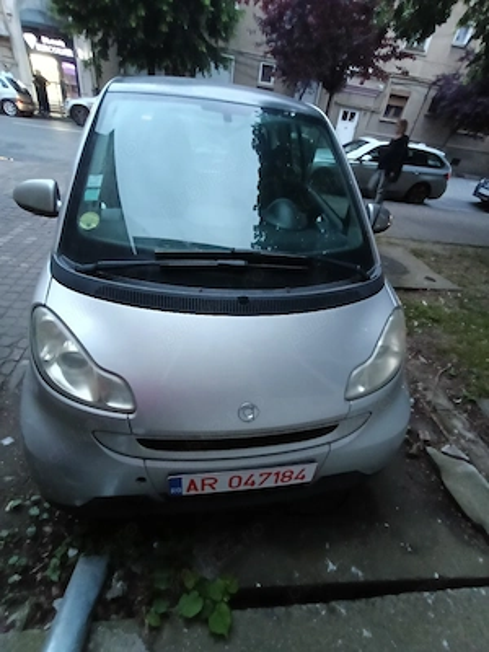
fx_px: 301
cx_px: 244
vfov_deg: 94.5
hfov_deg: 78.1
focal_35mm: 16
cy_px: 326
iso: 1000
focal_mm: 1.68
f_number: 2.2
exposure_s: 1/16.7
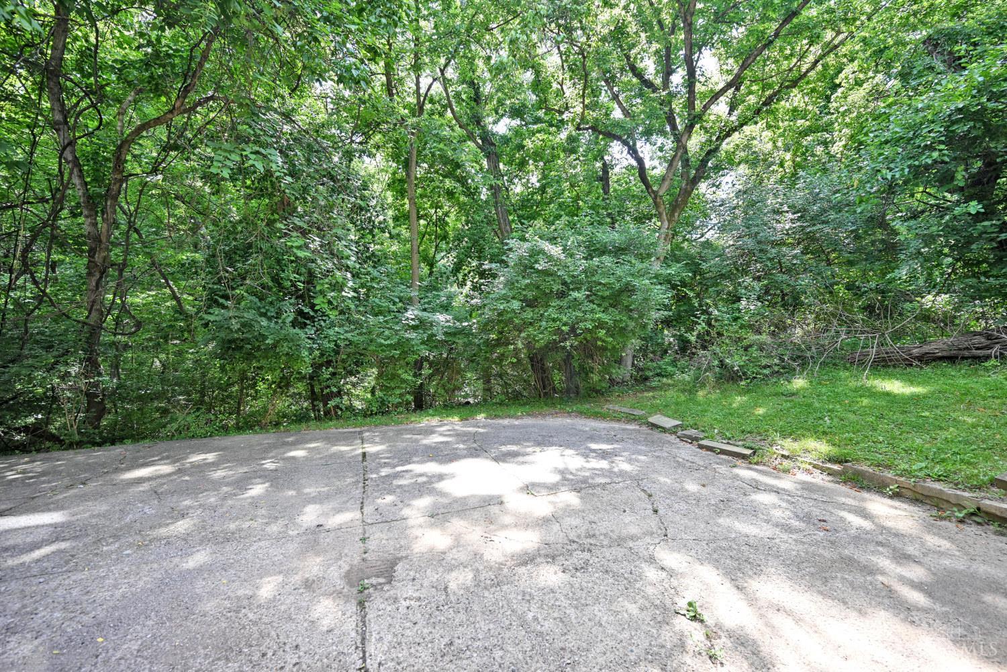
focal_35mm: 14
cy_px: 336
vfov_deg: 81.2
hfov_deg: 104.3
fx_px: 392
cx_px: 504
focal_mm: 14
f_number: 4
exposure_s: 1/250
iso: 400
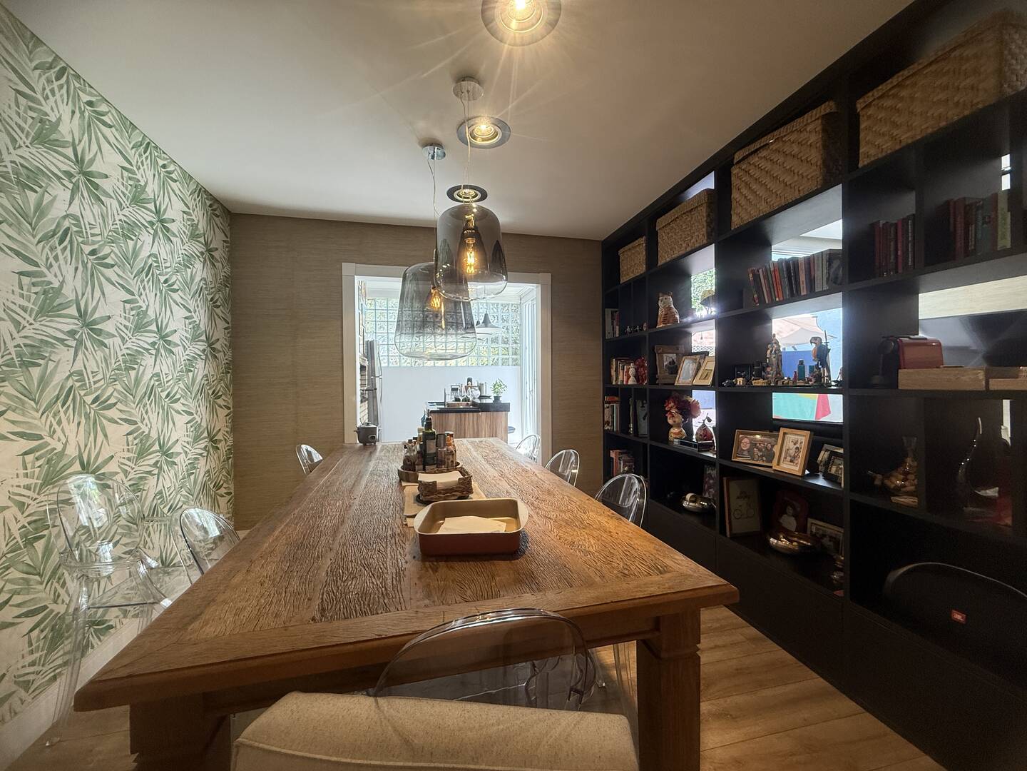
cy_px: 386
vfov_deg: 85.7
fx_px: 415
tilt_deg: +0.8
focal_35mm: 14
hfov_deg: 102.1
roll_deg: -0.1
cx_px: 514
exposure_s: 1/120
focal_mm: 2.22
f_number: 2.2
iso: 160
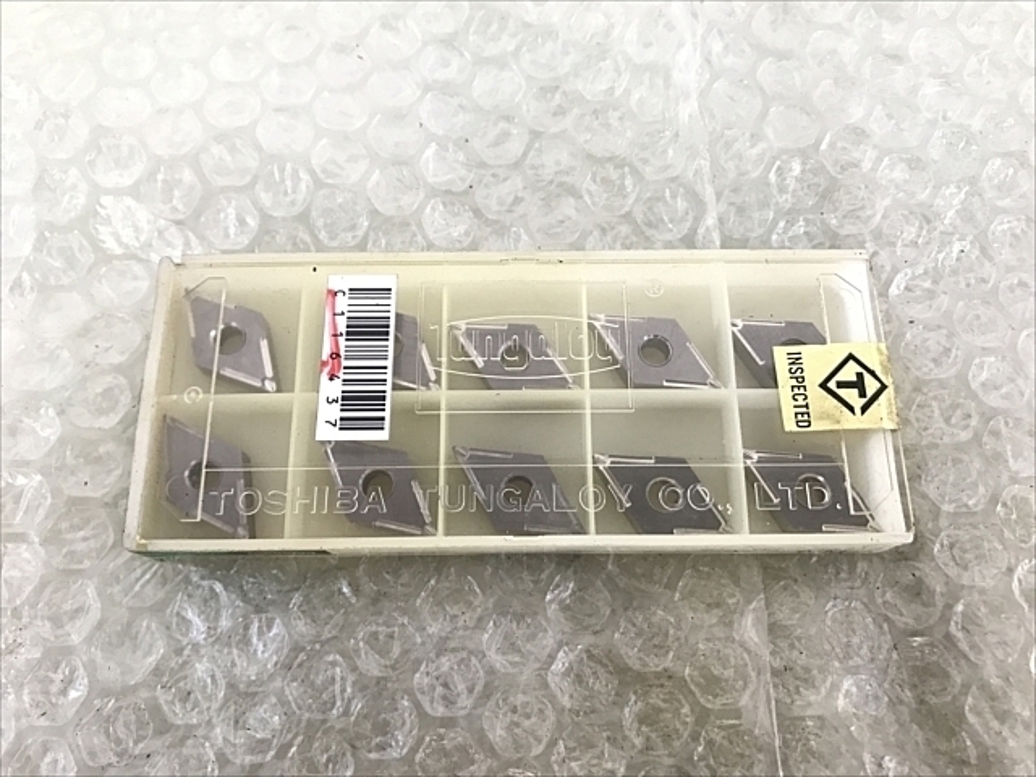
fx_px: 838
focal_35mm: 28
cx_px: 518
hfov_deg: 63.4
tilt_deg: -69.8
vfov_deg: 49.7
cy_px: 388
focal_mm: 3.99
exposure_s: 1/17
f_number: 1.8
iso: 40
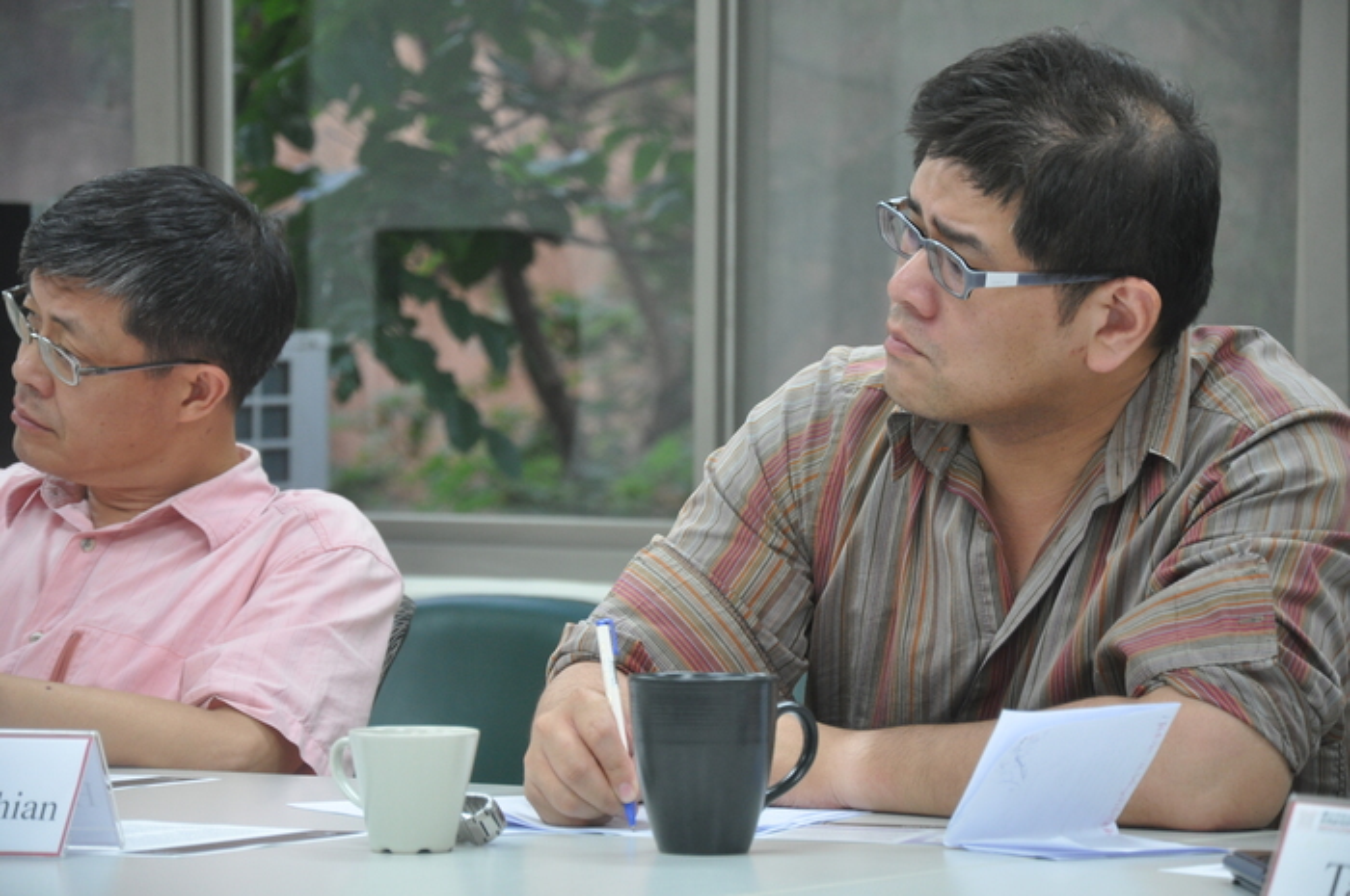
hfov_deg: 13.1
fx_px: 5899
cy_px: 448
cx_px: 675
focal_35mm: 158
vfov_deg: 8.7
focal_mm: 105
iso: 800
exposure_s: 1/40
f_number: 5.6
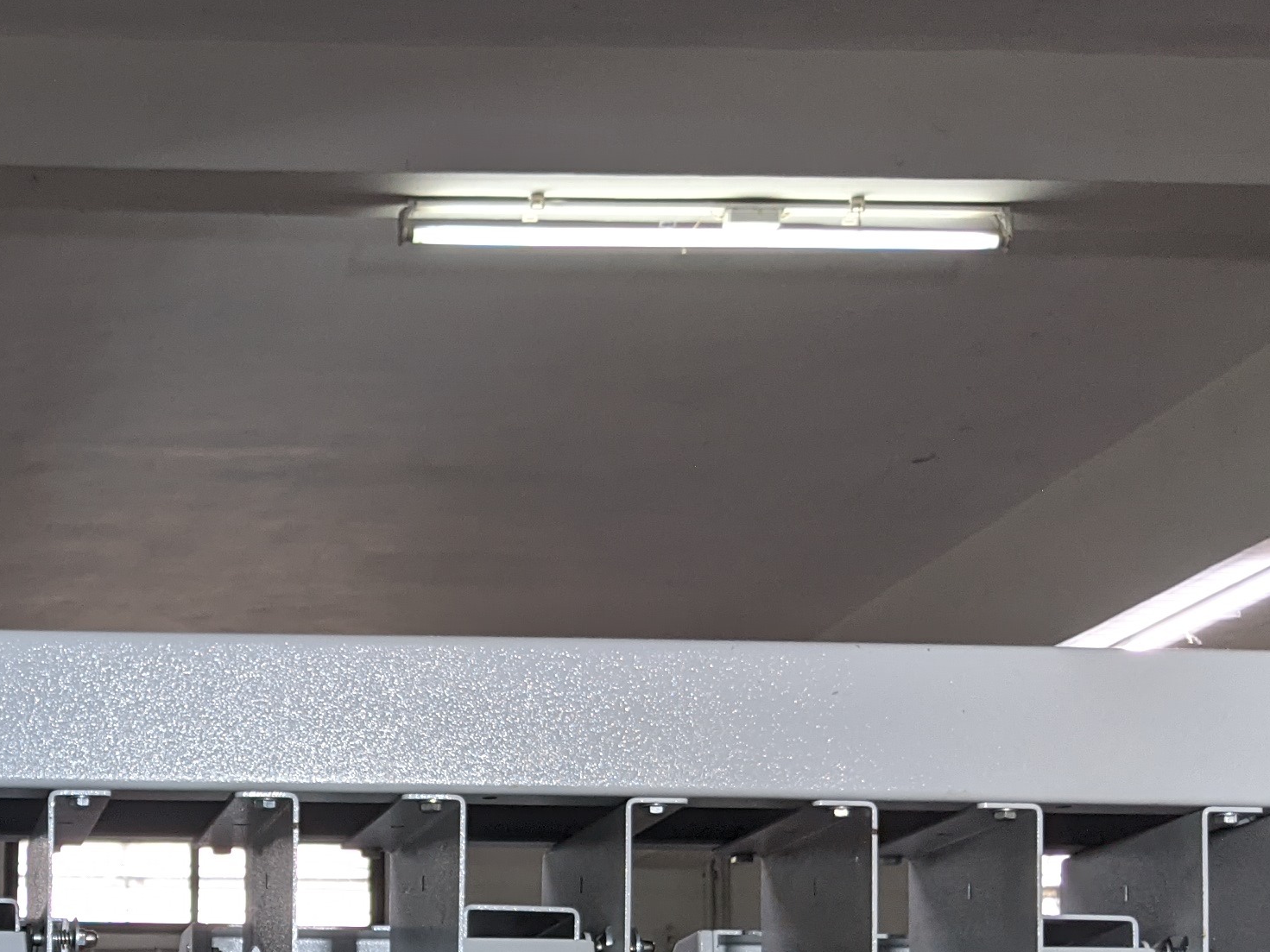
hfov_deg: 24.2
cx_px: -199
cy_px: 1176
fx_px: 2715
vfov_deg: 18.7
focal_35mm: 74
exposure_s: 1/99.9
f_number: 1.73
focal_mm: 4.38
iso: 112
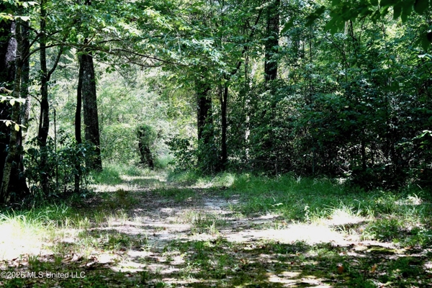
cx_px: 216
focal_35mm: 70
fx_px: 840
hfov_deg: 28.8
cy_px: 144
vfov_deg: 19.5
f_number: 6.3
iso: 160
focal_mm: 70
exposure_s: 1/30
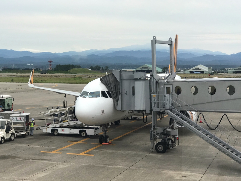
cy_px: 90
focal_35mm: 57
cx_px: 120
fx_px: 397
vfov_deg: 25.7
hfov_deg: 33.8
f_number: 2.8
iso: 20
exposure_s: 1/175
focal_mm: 6.6
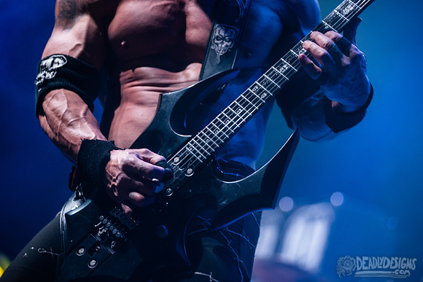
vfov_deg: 12.5
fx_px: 1293
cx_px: 212
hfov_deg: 18.6
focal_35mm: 110
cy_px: 141
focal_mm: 110
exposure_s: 1/100
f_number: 3.2
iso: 2000
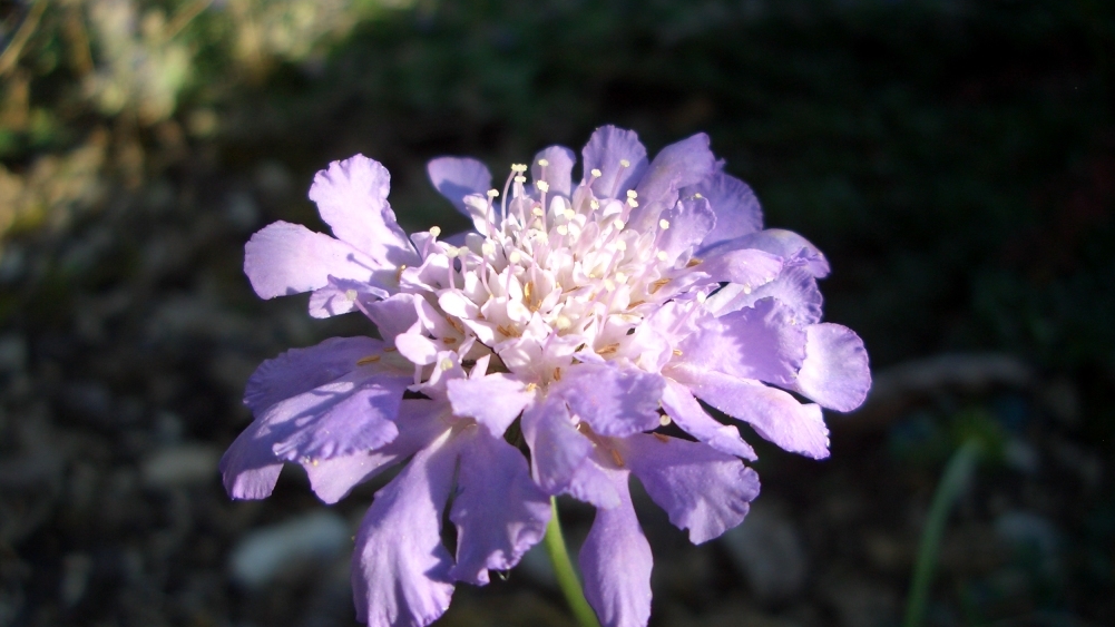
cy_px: 342
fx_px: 1153
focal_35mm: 39
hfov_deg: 51.6
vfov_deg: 30.4
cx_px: 548
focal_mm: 5.8
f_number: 2.6
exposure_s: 1/400
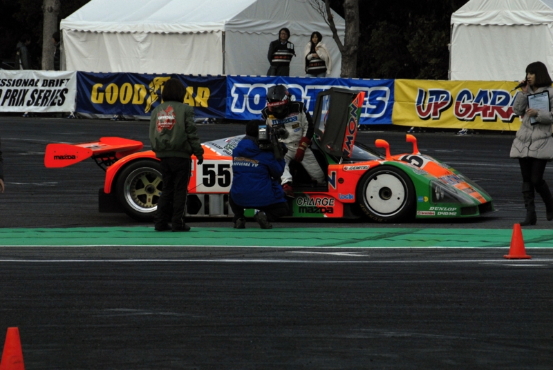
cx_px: 276
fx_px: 3461
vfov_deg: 6.1
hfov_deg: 9.1
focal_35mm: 225
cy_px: 185
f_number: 13
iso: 400
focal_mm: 150
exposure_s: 1/640
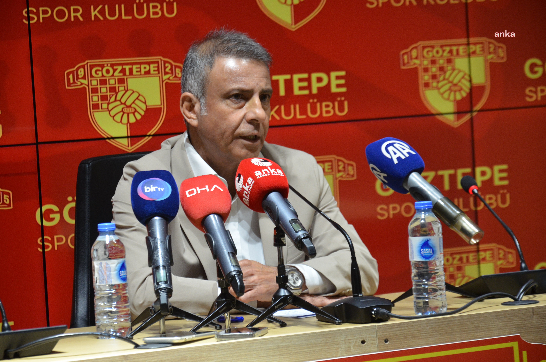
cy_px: 181
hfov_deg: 13.1
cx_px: 273
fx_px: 2384
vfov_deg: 8.7
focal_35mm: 158
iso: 1000
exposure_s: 1/50
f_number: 5.6
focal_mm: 105
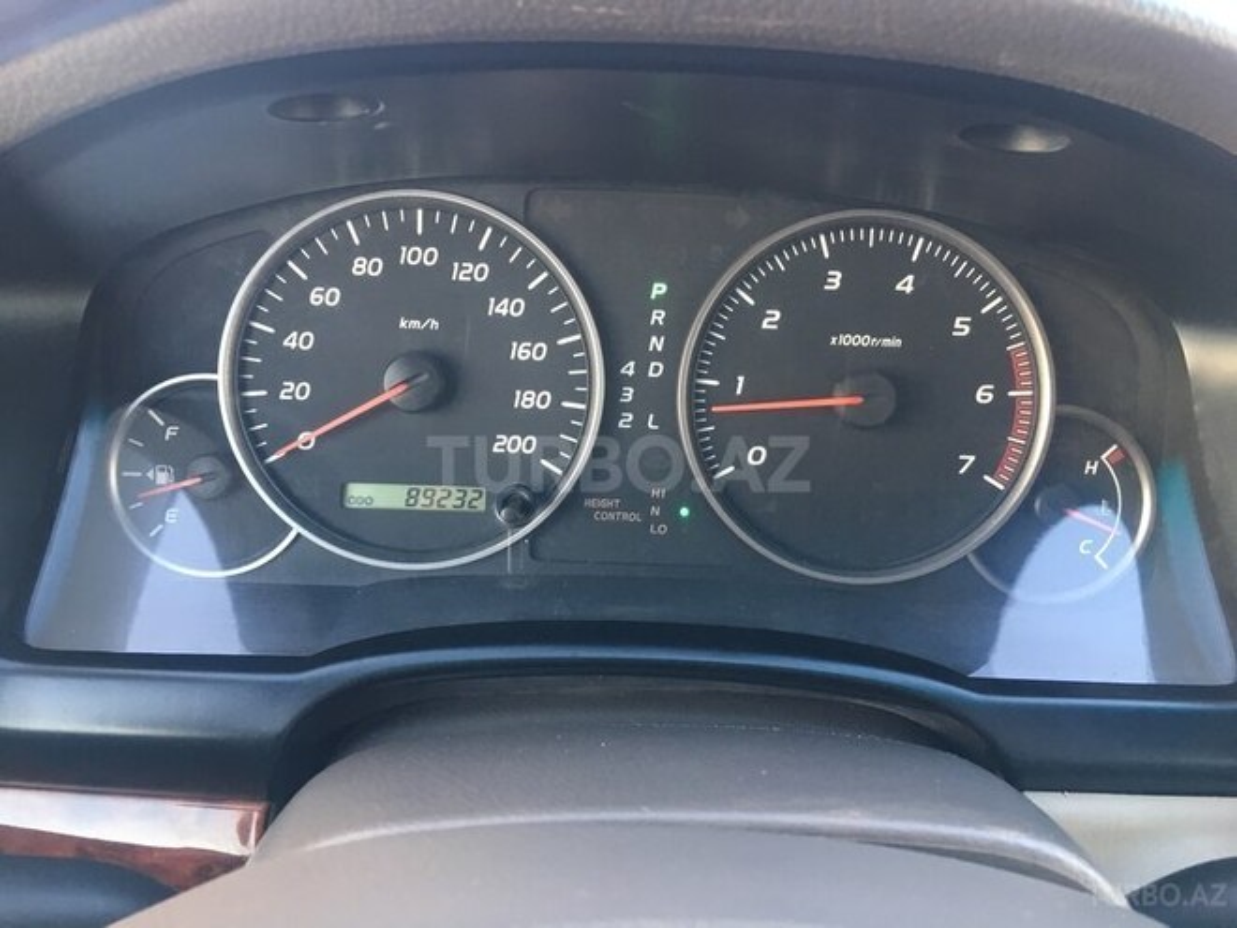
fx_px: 1036
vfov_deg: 48.2
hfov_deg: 61.7
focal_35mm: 29
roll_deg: +3.4
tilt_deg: -29.7
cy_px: 464
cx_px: 618
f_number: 2.2
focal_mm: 4.15
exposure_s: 1/33
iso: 80
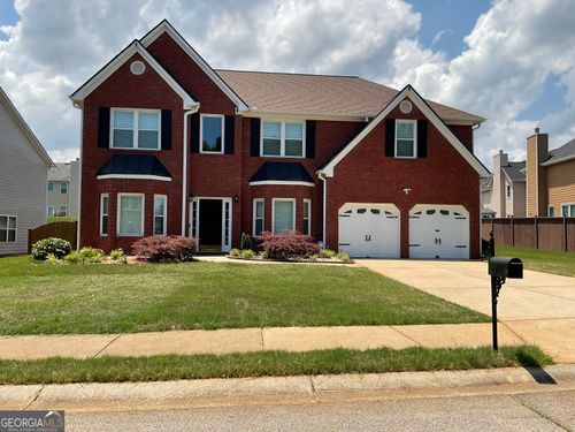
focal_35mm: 29
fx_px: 482
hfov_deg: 61.7
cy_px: 216
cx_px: 288
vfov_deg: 48.2
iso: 16
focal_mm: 3
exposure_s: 1/2320
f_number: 1.8
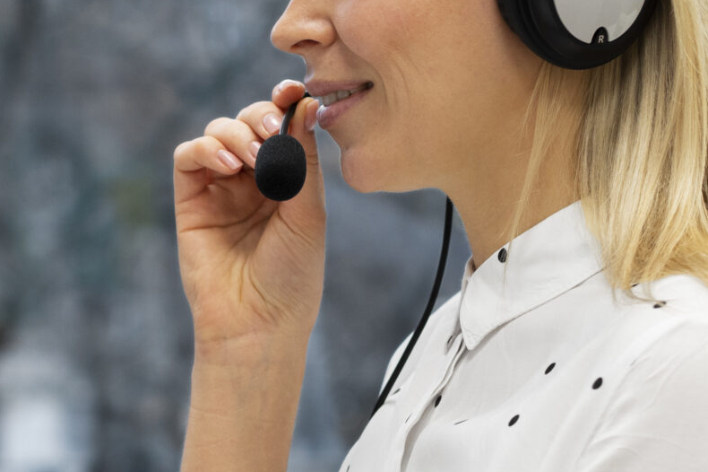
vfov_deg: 8.5
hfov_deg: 12.5
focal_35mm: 162
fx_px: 3185
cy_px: 365
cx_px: -35
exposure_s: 1/250
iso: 800
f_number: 3.2
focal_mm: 50
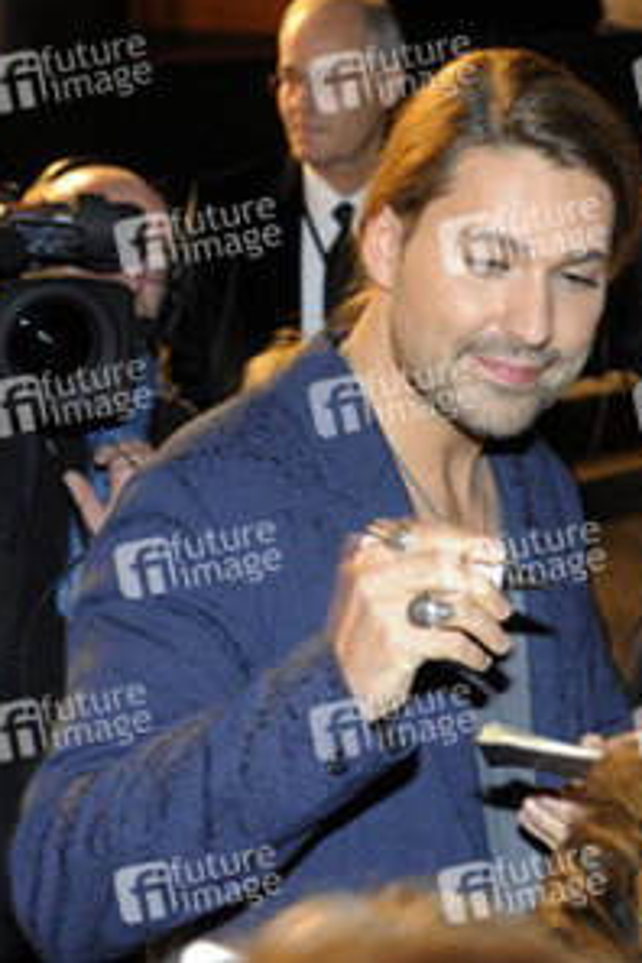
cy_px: 480
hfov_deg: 11.6
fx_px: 3156
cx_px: 434
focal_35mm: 118
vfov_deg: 17.3
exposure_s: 1/40
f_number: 7.1
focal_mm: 78
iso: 1600
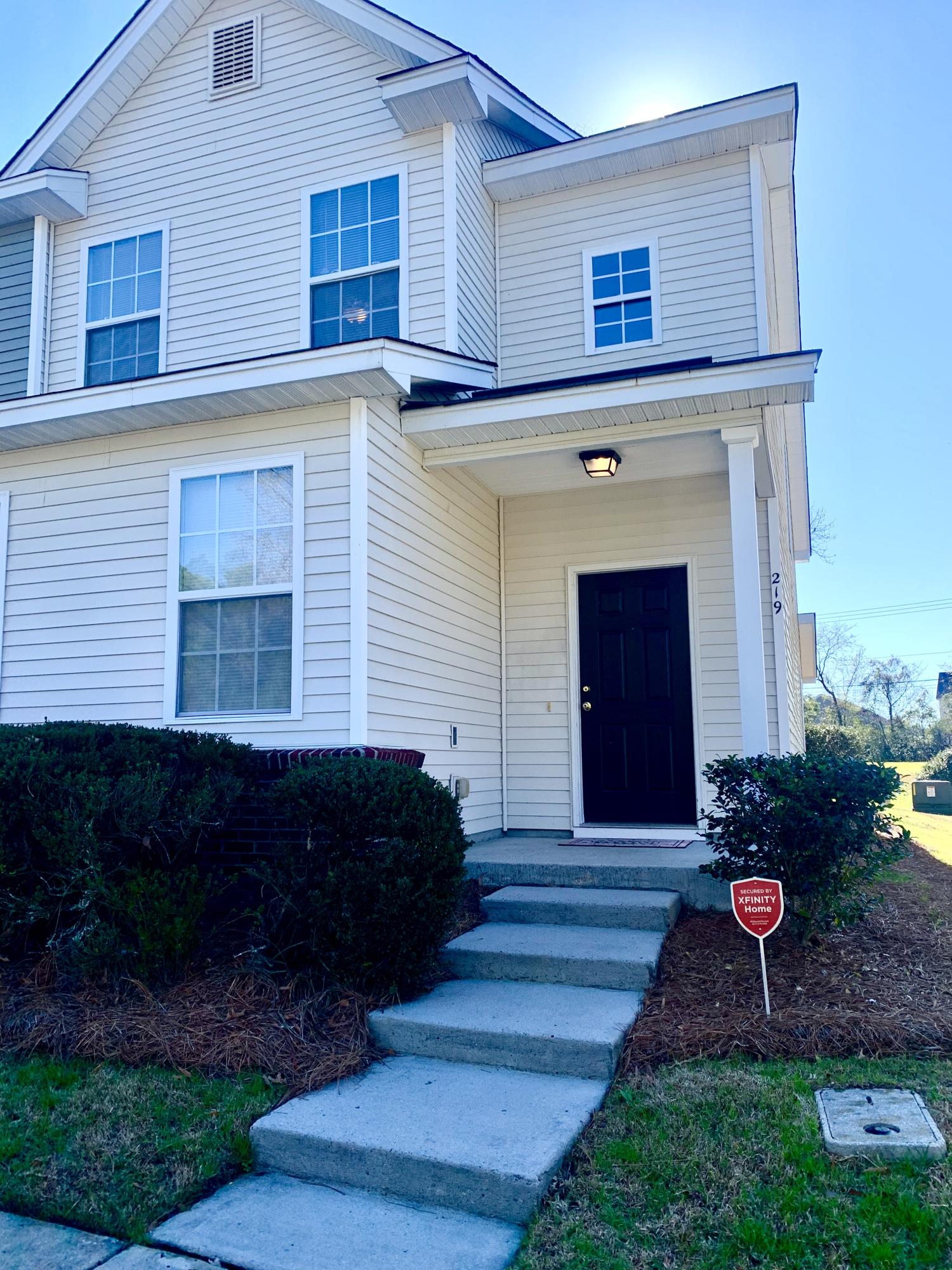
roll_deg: +1.2
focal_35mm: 26
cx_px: 476
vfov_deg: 67.3
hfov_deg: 53.1
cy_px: 635
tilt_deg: +6.5
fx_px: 953
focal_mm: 4.25
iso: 25
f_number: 1.8
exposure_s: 1/643
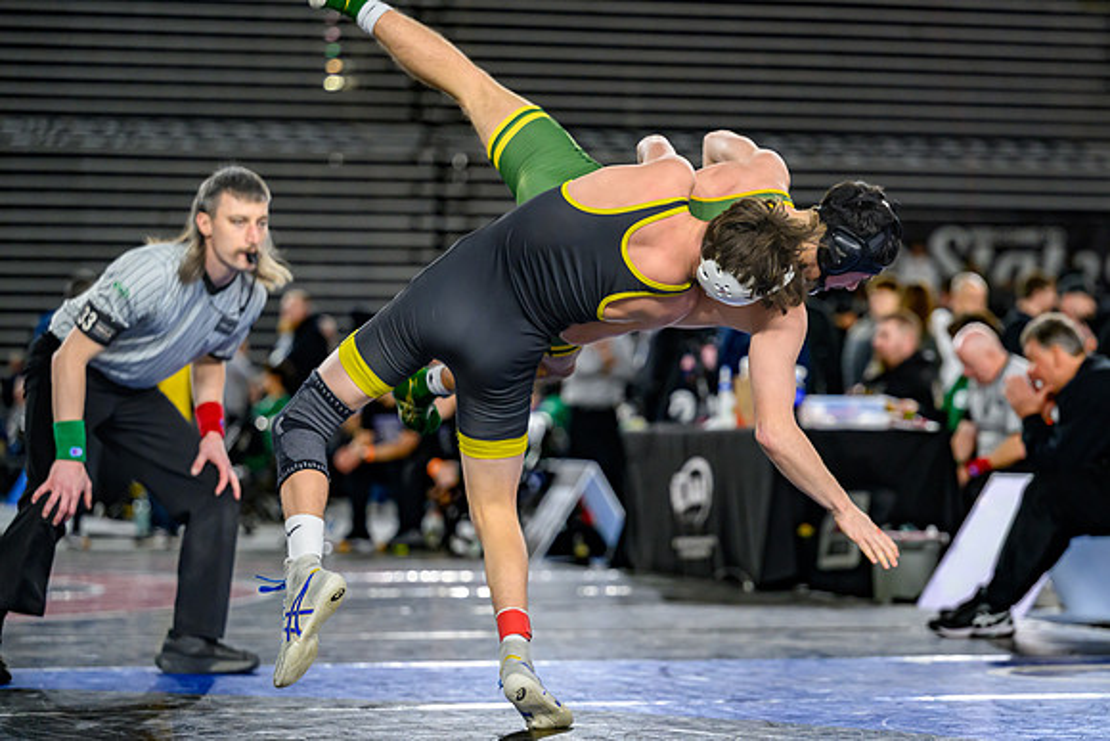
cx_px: 652
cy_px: 435
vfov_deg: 10.6
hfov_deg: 15.8
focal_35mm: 129
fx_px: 3985
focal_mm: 110
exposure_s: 1/800
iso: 2000
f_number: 2.8
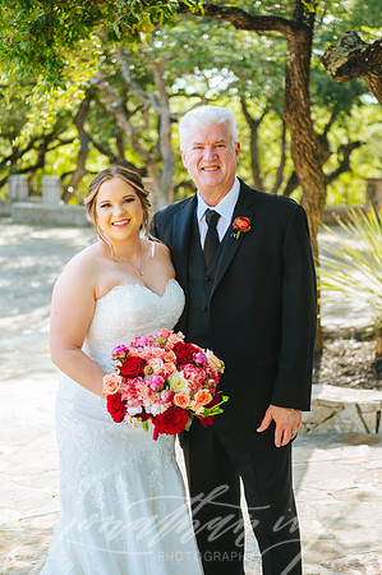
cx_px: 191
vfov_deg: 28.9
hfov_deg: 19.4
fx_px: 1117
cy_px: 288
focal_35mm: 70
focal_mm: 70
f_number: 3.5
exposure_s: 1/400
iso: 320
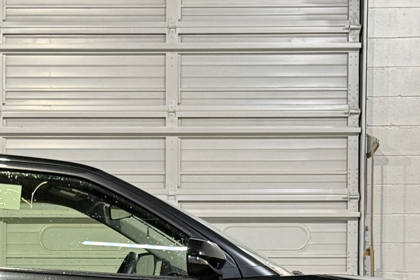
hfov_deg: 13.0
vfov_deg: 8.7
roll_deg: -0.3
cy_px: 322
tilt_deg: -0.2
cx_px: 28
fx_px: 1832
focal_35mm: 157
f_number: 1.78
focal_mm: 6.76
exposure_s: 1/60
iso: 125
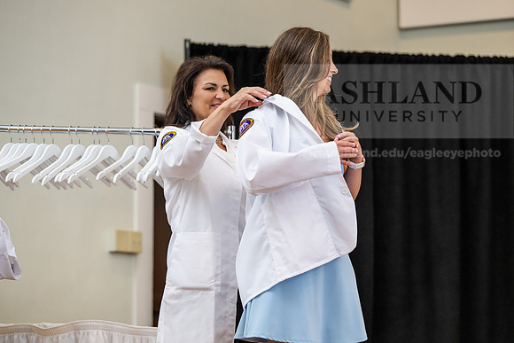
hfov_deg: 16.4
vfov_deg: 11.0
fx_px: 1785
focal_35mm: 125
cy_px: 172
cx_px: 257
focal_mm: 125
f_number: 3.5
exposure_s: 1/200
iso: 1600
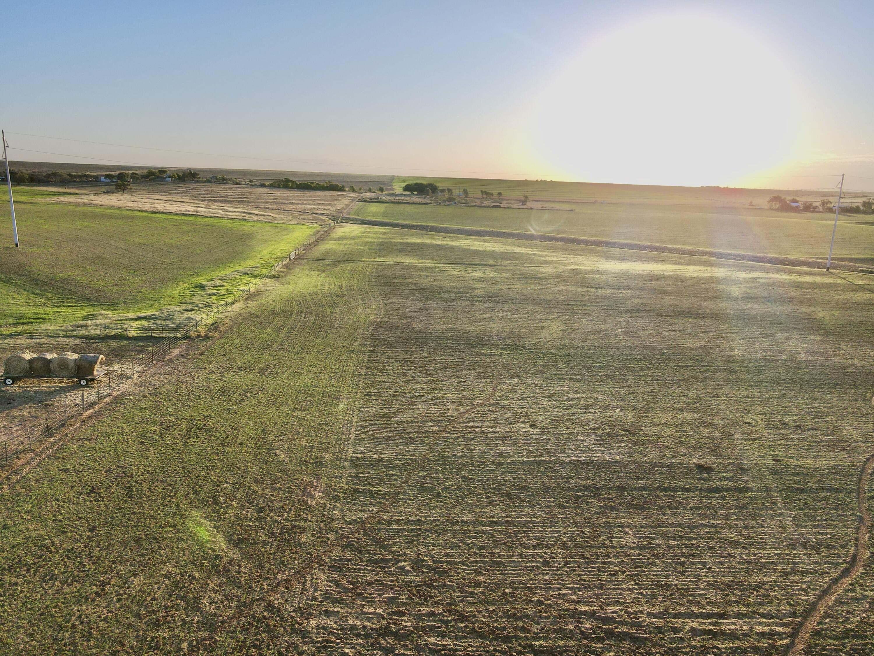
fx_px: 606
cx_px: 437
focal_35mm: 24
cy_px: 328
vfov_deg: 56.8
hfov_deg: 71.6
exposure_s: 1/500
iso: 100
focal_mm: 4.5
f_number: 2.8
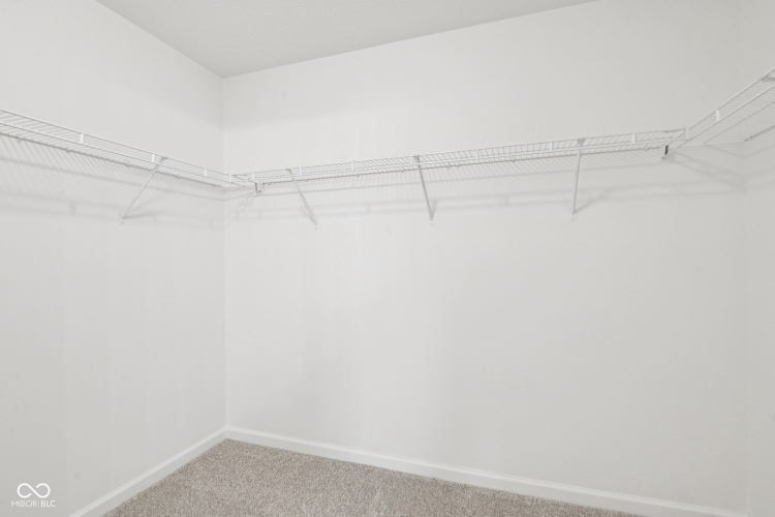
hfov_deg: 96.7
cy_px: 258
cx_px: 388
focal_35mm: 16
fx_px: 344
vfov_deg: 73.7
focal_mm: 16
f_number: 8
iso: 280
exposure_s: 1/15
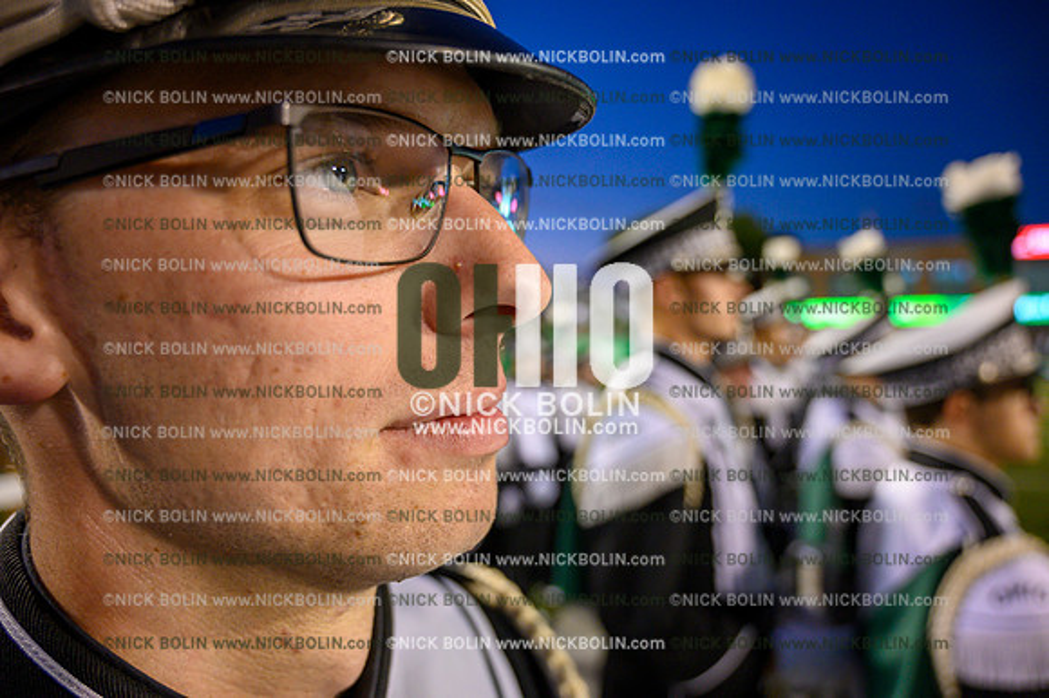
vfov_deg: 53.1
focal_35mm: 24
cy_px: 349
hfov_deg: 73.8
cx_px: 524
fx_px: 699
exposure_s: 1/200
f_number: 4
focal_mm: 24
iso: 2000
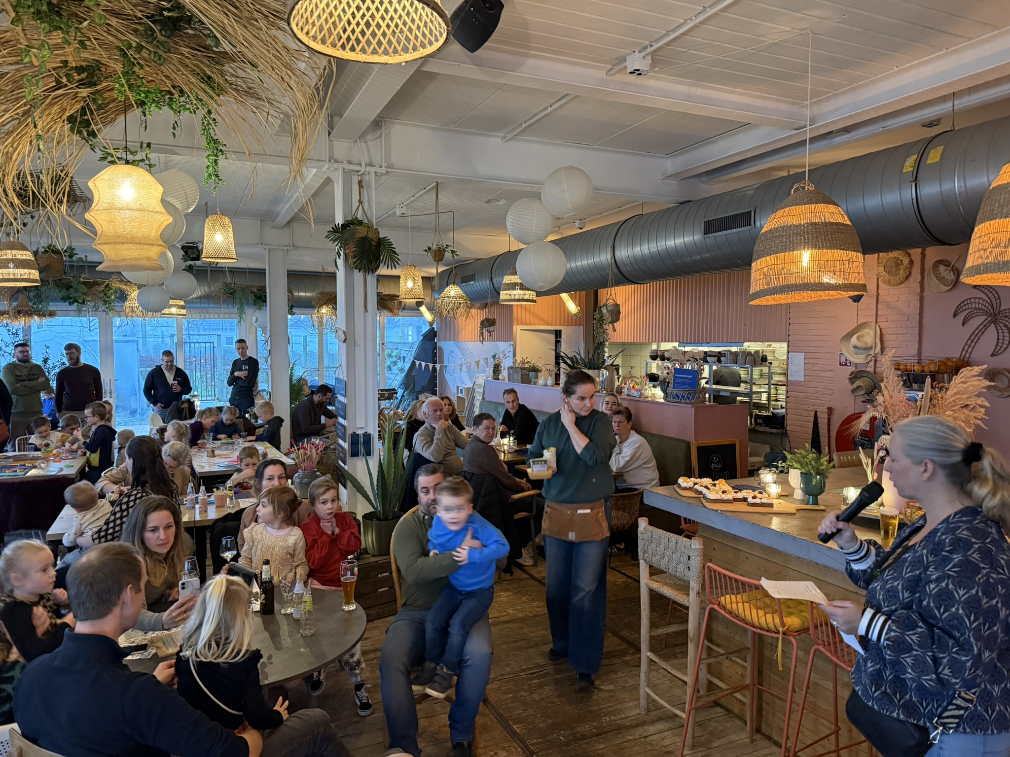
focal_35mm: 24
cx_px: 505
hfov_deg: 71.6
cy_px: 378
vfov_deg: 56.8
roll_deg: -0.1
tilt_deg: -3.1
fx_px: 700
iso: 800
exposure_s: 1/33
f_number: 1.78
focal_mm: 6.76
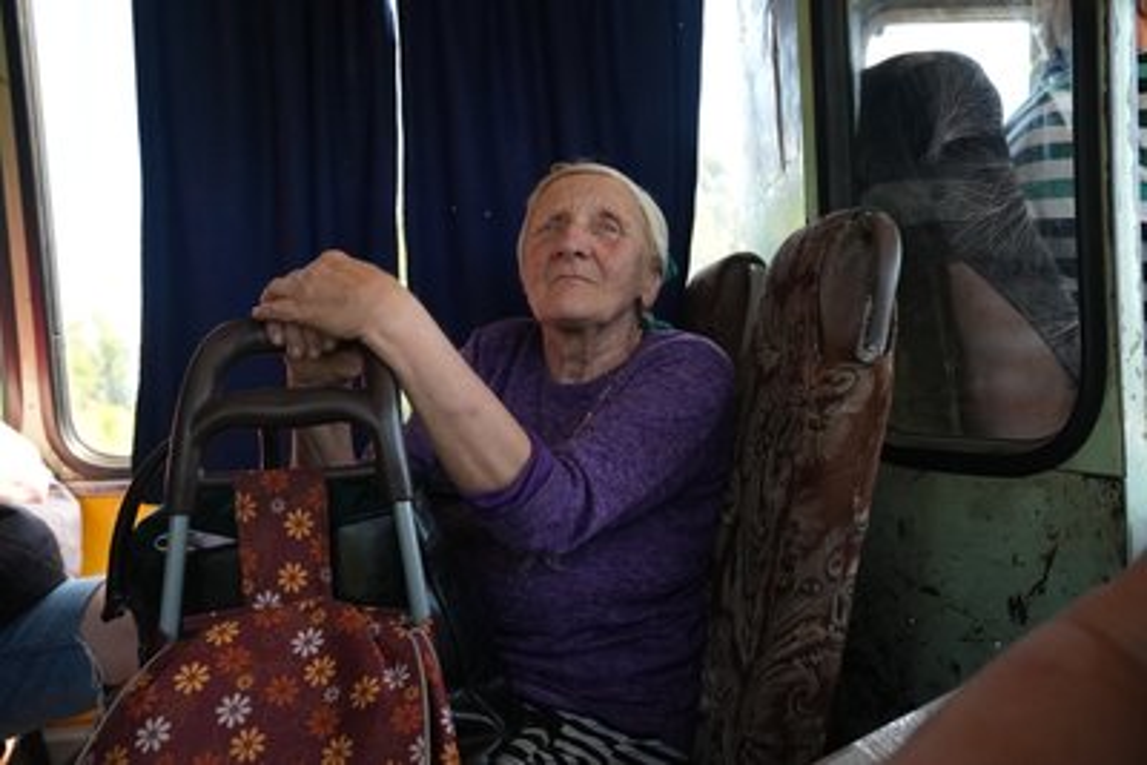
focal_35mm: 35
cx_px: 574
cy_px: 382
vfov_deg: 37.9
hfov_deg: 54.4
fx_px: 1115
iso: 4000
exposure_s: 1/160
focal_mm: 35
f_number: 5.6
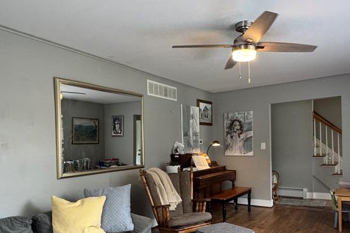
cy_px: 150
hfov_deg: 65.5
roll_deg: +1.6
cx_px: 176
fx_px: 272
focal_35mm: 28
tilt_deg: +0.2
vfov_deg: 45.8
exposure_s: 1/99
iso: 250
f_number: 2.2
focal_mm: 2.22
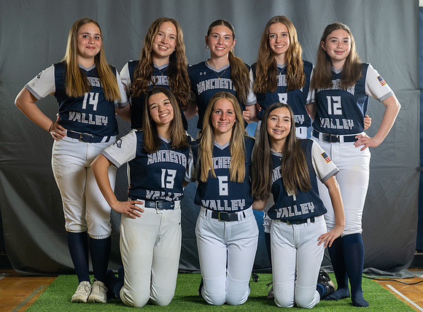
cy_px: 171
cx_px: 263
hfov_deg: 18.4
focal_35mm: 107
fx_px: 1303
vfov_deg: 13.7
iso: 200
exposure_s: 1/200
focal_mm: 77
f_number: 2.8
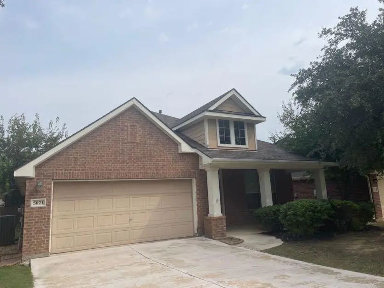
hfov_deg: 67.3
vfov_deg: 53.1
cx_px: 192
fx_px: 288
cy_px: 144
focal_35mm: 26
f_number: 1.6
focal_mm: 4.2
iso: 32
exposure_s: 1/5051
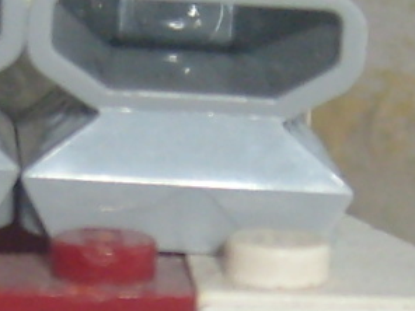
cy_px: 403
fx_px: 2901
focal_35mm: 242
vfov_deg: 6.1
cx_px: -7
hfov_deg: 8.1
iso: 100
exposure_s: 1/45
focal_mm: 5.8
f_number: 2.8
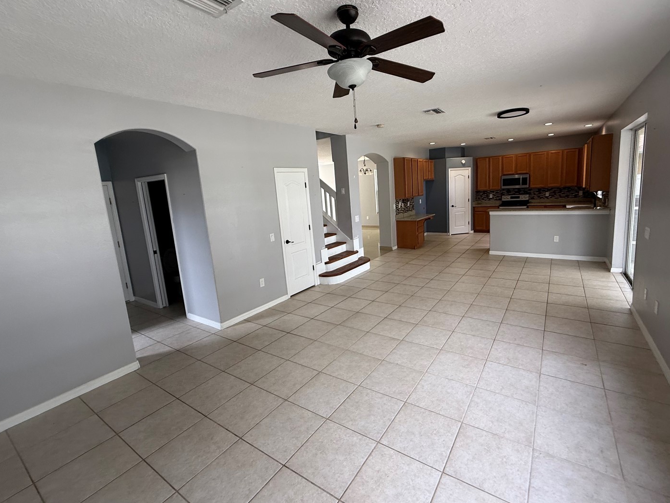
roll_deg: +5.1
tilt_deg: -3.3
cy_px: 234
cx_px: 361
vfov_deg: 78.0
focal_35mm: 16
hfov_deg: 94.3
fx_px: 310
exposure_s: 1/120
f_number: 2.2
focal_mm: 2.22
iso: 80
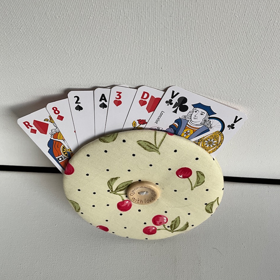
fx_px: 320
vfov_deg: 47.2
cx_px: 141
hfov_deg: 47.2
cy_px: 136
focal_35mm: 35
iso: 20
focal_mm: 3
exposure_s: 1/100
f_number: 1.8
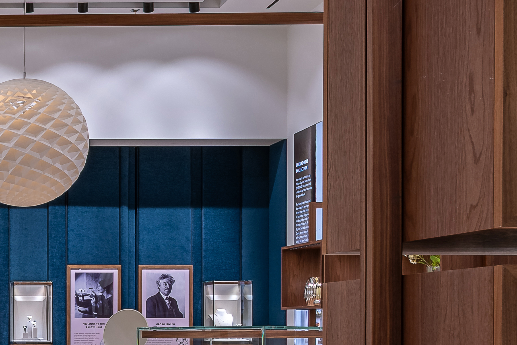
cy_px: 330
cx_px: -107
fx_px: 1279
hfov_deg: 21.2
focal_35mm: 89
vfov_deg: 15.1
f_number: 11
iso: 100
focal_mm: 22
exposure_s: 1/80
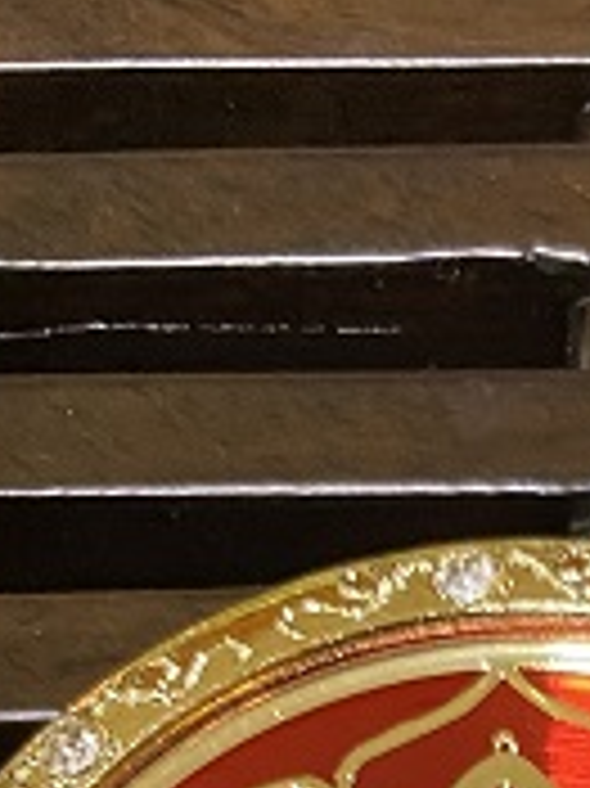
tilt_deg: -77.9
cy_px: 1612
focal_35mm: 119
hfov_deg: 11.5
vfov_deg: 13.8
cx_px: 1067
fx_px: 2708
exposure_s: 1/50
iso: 250
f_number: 1.8
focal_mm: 4.25
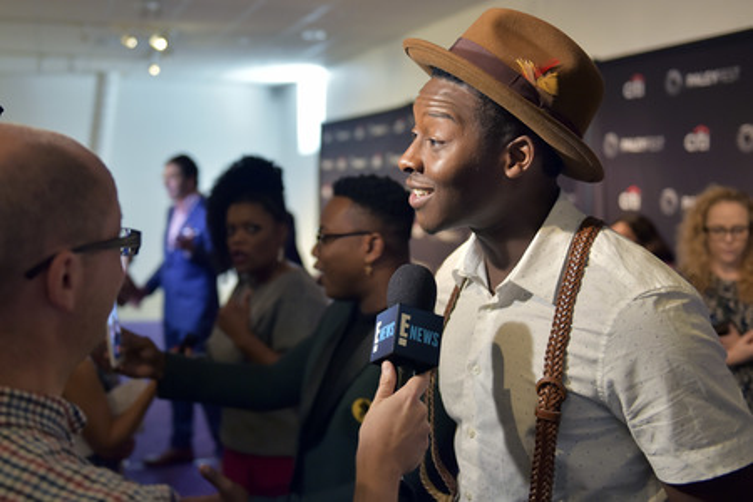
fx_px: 795
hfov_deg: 50.7
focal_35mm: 38
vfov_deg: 35.1
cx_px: 376
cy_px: 251
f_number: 2.8
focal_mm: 38
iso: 800
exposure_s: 1/125
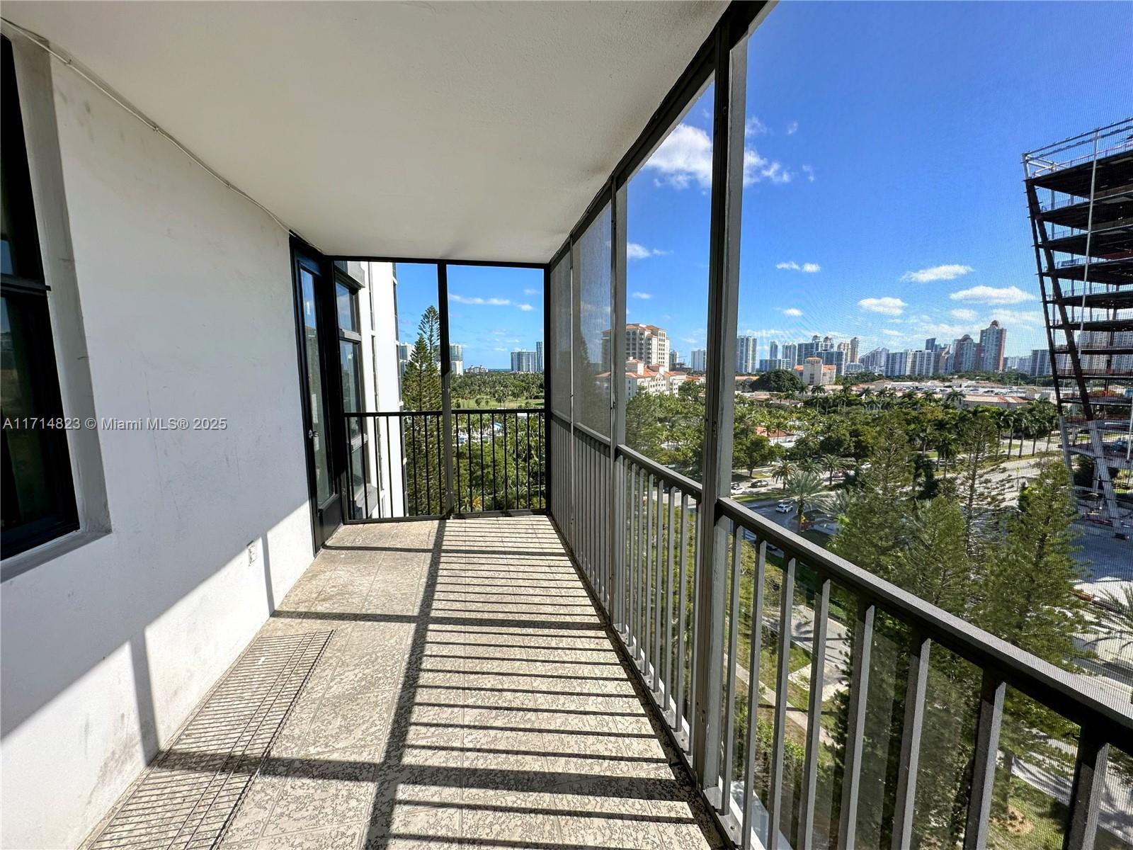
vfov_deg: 85.7
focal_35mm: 14
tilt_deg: -5.3
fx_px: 458
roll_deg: -0.8
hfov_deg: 102.1
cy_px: 425
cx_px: 566
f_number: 2.2
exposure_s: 1/1147
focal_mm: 2.22
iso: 50
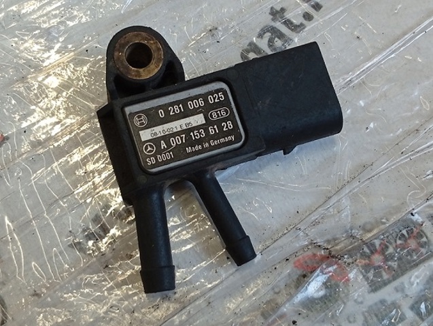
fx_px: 652
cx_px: 216
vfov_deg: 28.1
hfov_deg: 36.8
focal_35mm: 52
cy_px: 163
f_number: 1.8
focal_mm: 3.96
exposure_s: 1/50
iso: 135
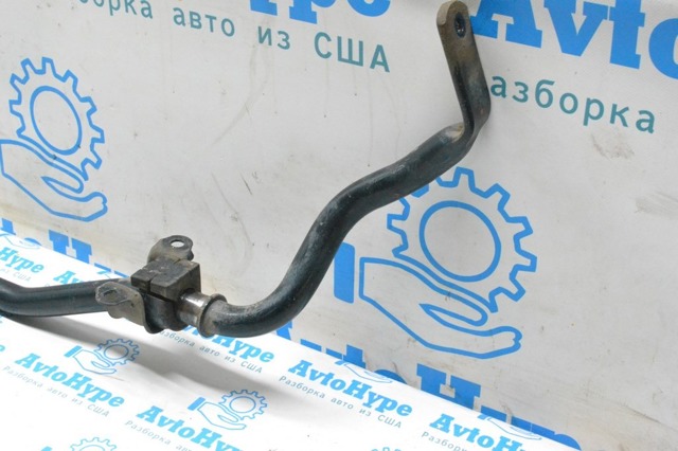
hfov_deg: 36.9
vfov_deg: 25.0
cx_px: 339
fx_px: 1016
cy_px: 226
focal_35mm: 54
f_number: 9
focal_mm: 36
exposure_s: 1/160
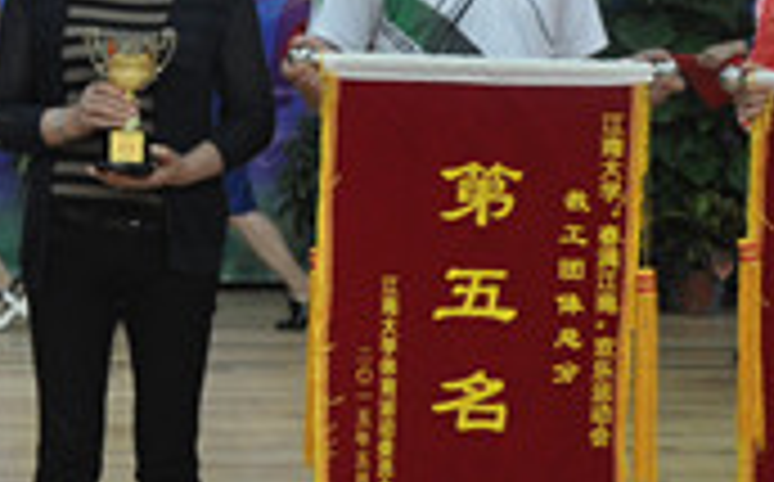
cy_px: -11
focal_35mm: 128
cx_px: -468
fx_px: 2697
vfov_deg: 10.1
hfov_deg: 14.9
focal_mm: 18
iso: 500
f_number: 3.5
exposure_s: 1/160
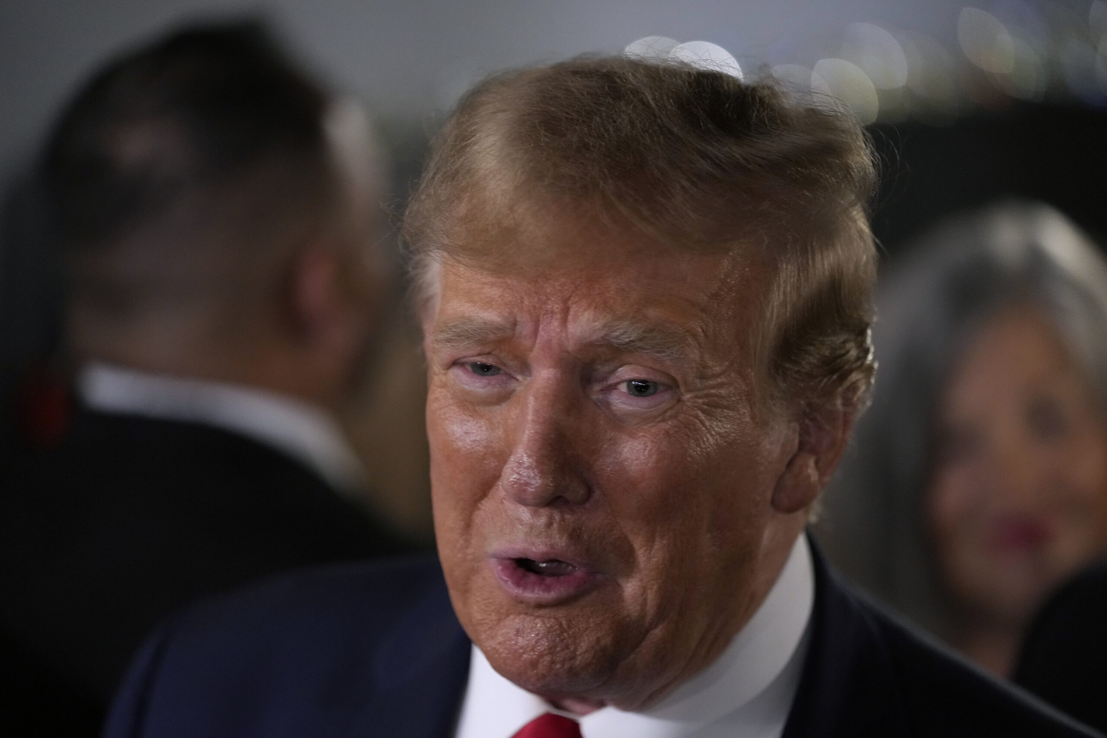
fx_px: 5074
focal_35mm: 165
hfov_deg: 12.5
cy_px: 369
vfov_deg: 8.3
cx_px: 554
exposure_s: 1/100
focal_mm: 165
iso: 4000
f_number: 2.8
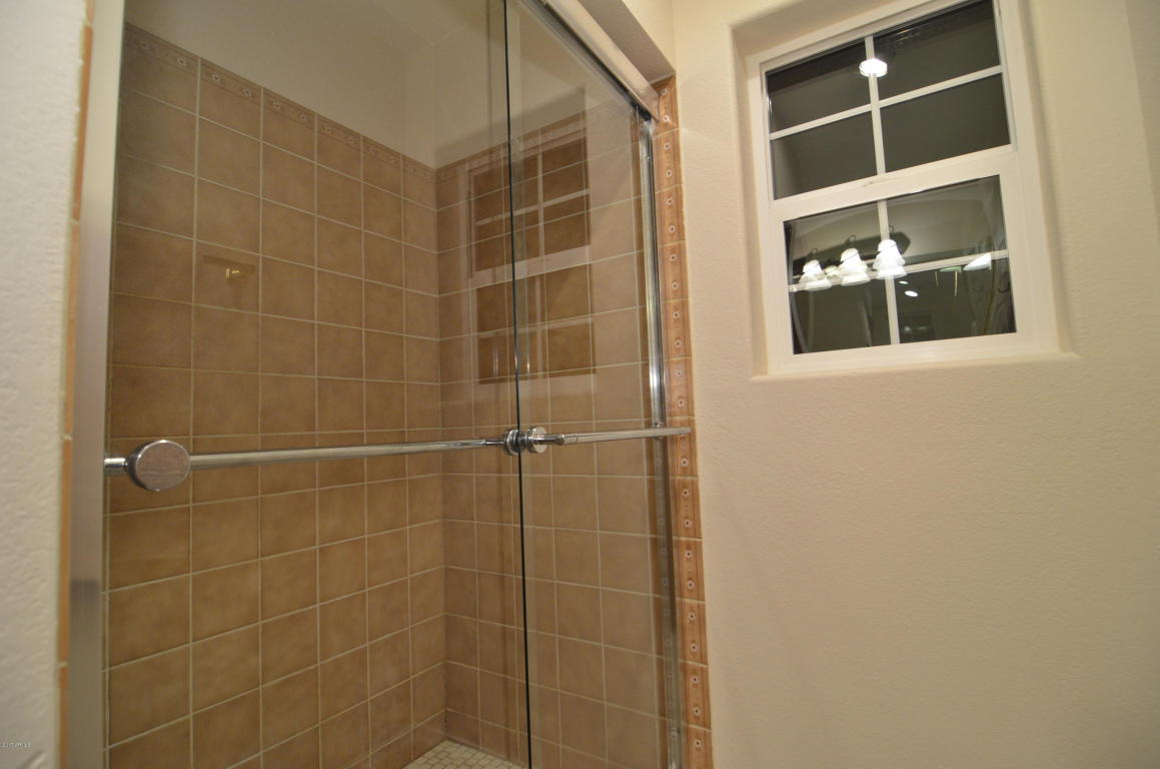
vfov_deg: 71.8
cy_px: 384
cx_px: 580
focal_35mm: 16
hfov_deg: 95.1
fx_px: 531
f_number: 4
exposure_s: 1/60
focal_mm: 11
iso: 720
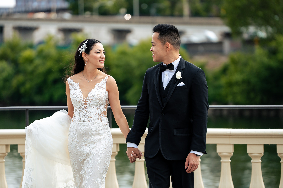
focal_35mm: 151
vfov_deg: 9.1
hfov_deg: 13.6
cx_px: 142
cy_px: 94
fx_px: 1183
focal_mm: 147
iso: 100
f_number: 2.8
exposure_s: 1/1250
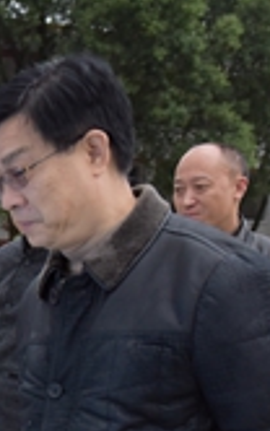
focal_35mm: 95
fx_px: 1117
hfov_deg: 12.6
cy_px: 421
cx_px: -210
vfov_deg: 21.2
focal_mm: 31
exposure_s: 1/2500
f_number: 3.5
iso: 2000
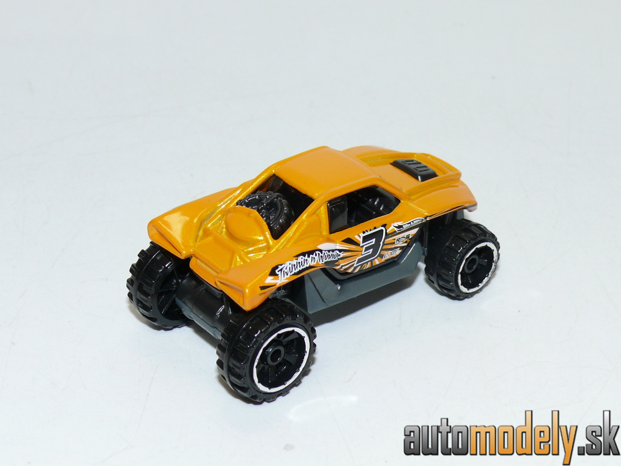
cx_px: 310
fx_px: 1471
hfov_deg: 23.8
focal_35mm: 82
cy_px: 233
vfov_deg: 18.0
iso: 100
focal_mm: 12.1
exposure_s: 1/30
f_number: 4
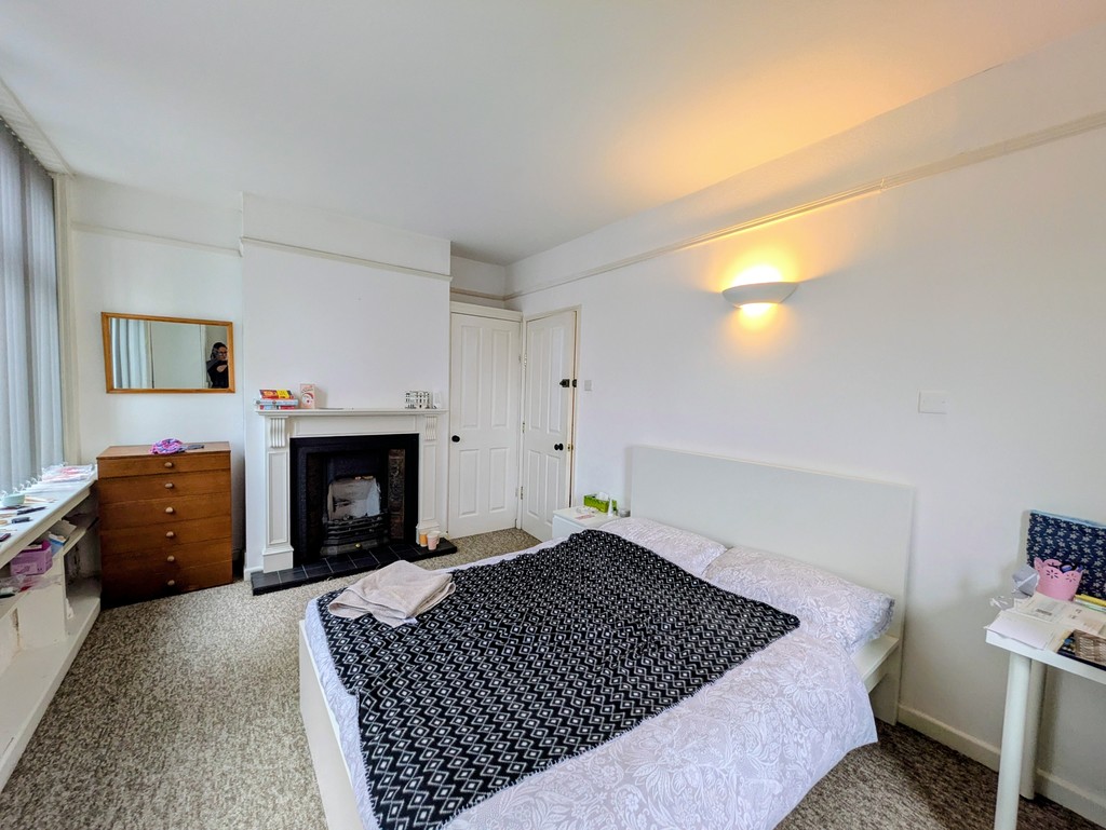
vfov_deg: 85.7
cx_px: 553
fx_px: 448
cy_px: 415
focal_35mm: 14
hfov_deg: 102.0
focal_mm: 1.83
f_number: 2.2
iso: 62
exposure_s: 1/50
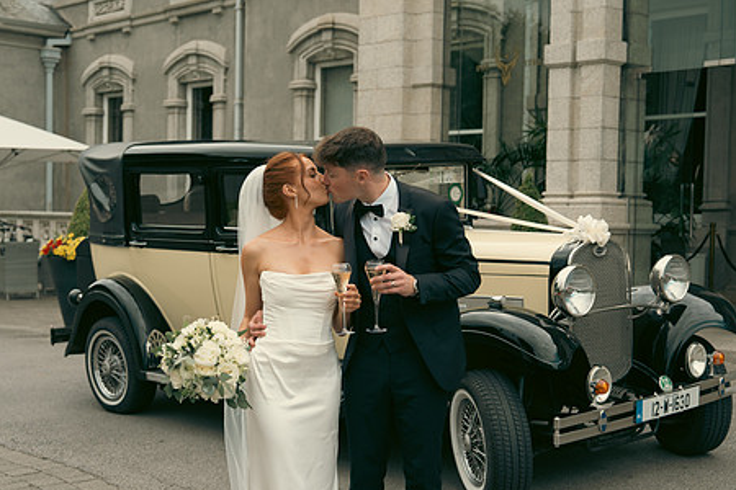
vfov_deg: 23.3
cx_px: 433
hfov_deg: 34.4
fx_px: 1186
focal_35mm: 58
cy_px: 290
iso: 125
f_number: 3.5
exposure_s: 1/500
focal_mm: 45
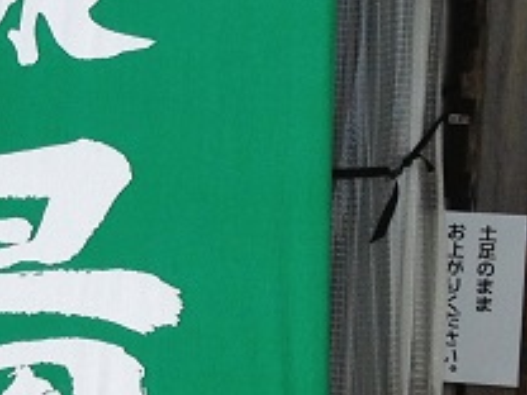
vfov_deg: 9.0
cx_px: -261
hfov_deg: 11.5
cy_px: 234
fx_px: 2512
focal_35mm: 165
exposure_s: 1/2513
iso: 50
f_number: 2.4
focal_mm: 4.28
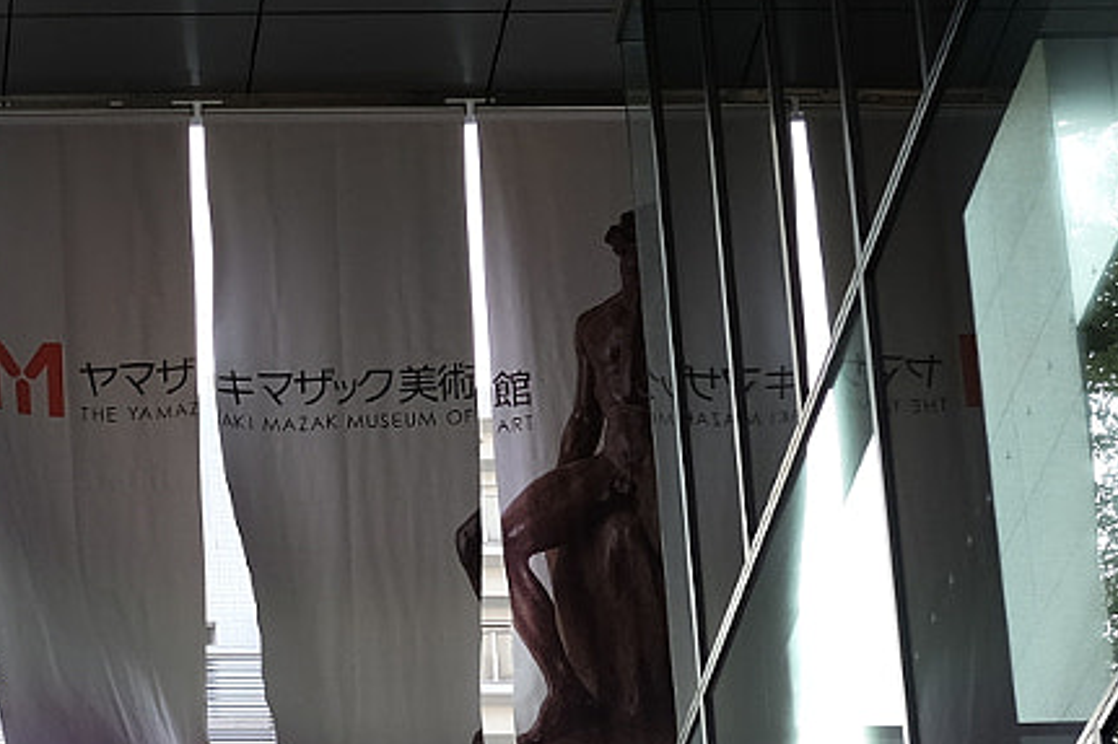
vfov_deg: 7.7
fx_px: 5525
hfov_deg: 11.5
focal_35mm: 178
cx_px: 153
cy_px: 679
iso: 200
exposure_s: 1/180
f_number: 3.2
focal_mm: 32
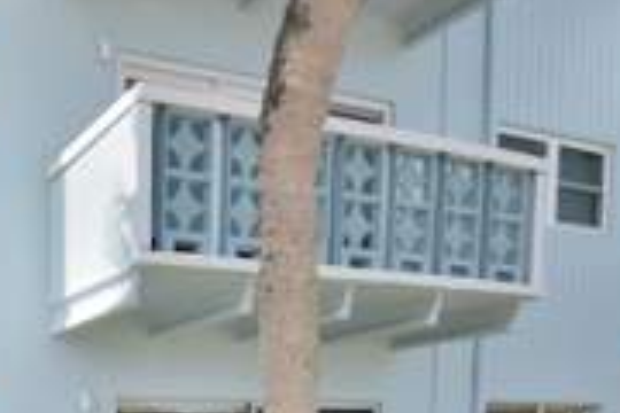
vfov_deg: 27.7
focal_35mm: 40
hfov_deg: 42.4
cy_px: 540
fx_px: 689
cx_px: 10
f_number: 4.5
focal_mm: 10
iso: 100
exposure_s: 1/320
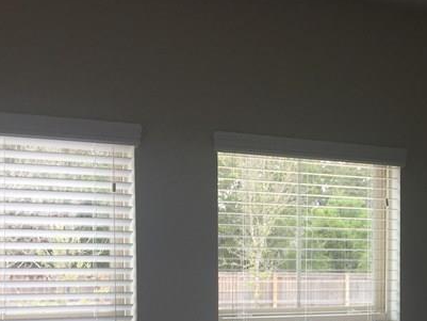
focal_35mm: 74
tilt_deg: -5.6
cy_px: 320
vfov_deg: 19.3
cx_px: 423
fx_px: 913
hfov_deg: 25.1
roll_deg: -0.9
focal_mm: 4.15
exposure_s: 1/120
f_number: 2.2
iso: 32
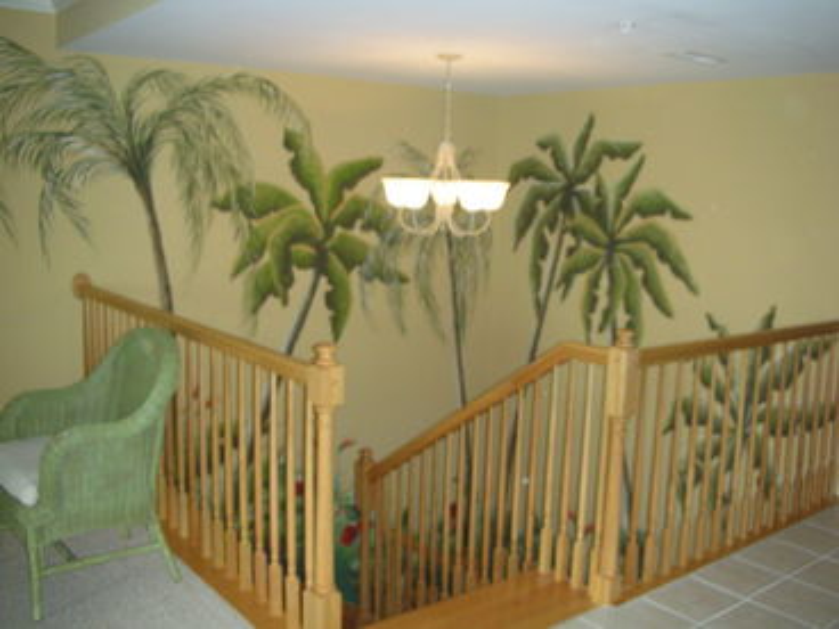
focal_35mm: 35
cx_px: 420
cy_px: 314
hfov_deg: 52.6
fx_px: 848
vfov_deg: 40.7
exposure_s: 1/60
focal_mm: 5.8
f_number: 2.8
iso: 298
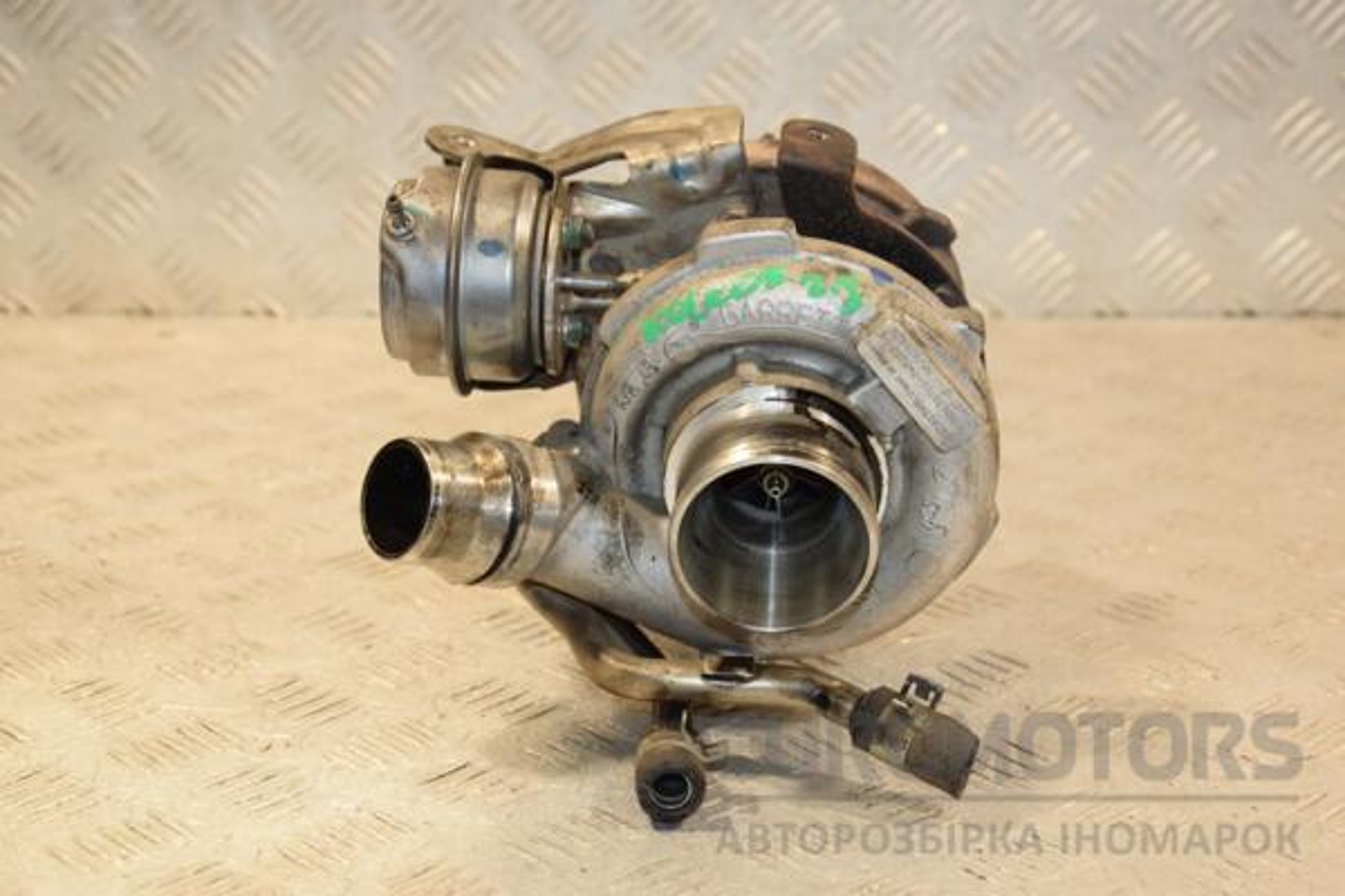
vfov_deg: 20.2
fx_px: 2522
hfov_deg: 29.9
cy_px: 448
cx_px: 672
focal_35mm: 68
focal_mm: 45
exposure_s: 1/200
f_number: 5.6
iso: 800
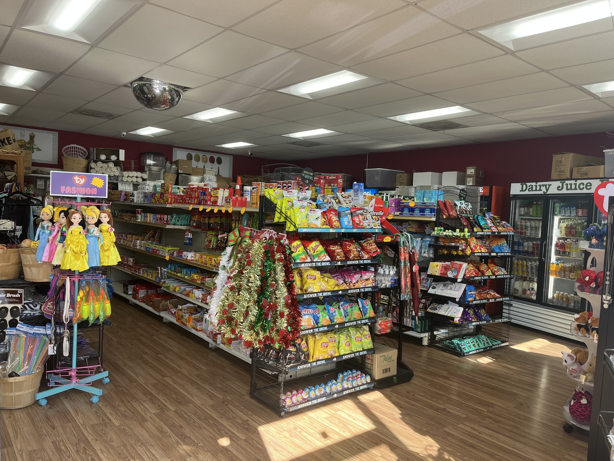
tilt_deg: -3.3
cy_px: 230
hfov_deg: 67.3
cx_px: 307
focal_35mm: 26
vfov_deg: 53.1
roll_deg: -2.7
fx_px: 461
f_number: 1.6
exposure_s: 1/172
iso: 50
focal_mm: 5.1
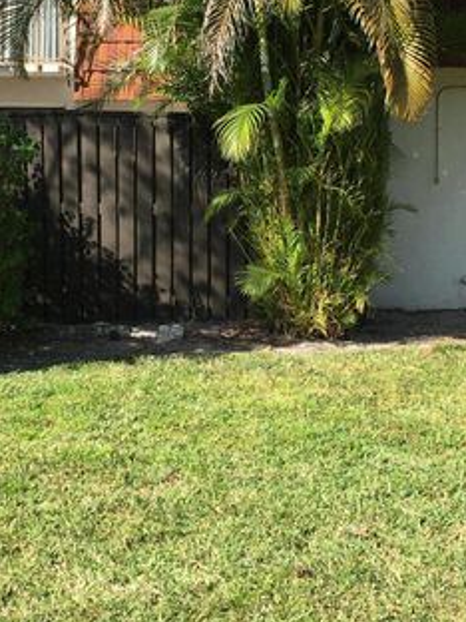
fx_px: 1113
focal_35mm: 62
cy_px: 236
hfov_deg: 23.6
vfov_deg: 31.1
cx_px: 207
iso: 25
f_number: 2.2
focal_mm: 4.15
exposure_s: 1/754
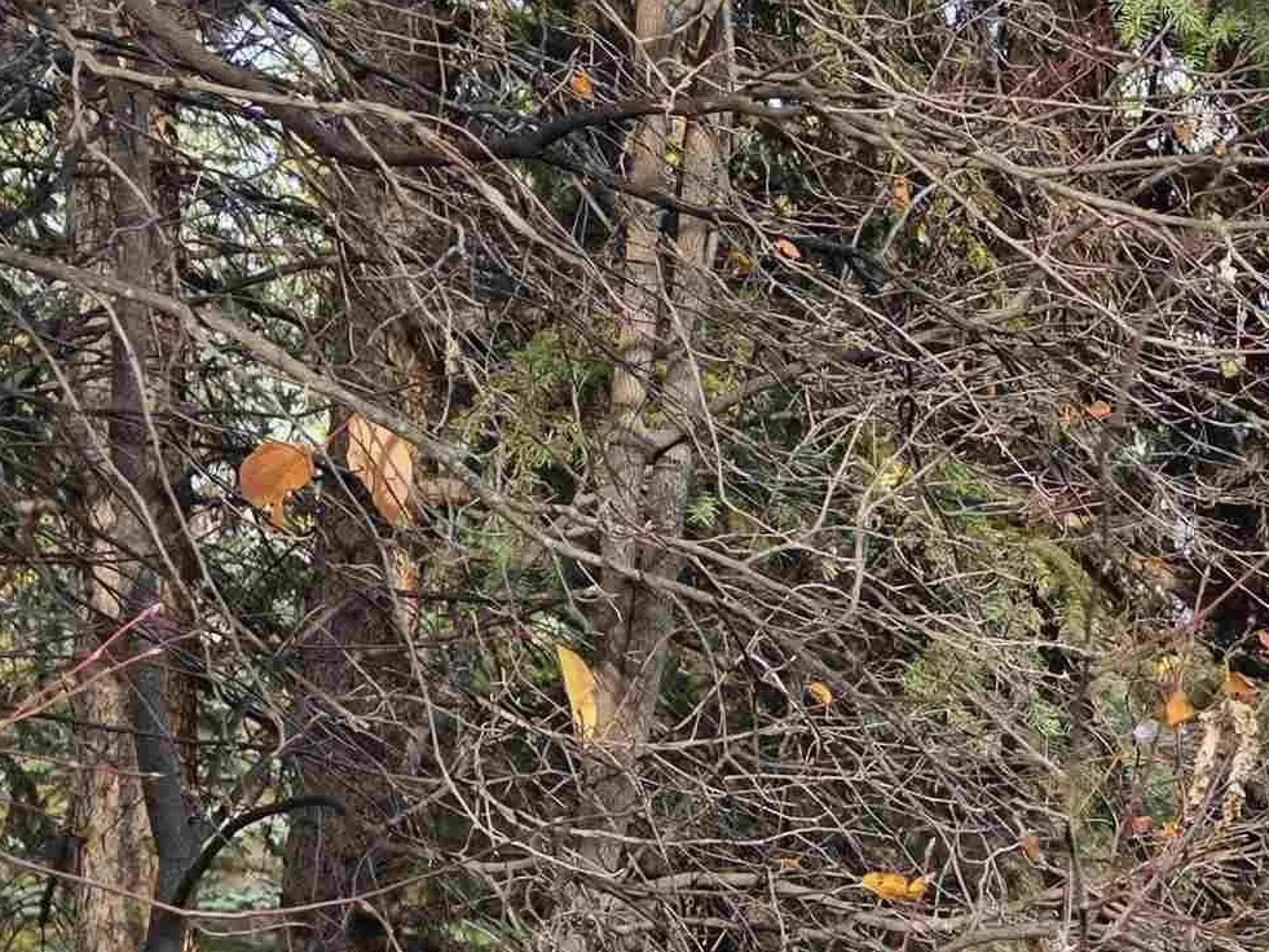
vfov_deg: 18.5
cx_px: 1380
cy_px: 1354
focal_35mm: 72
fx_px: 2640
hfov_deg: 25.2
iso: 32
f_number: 1.7
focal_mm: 6.3
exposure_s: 1/359
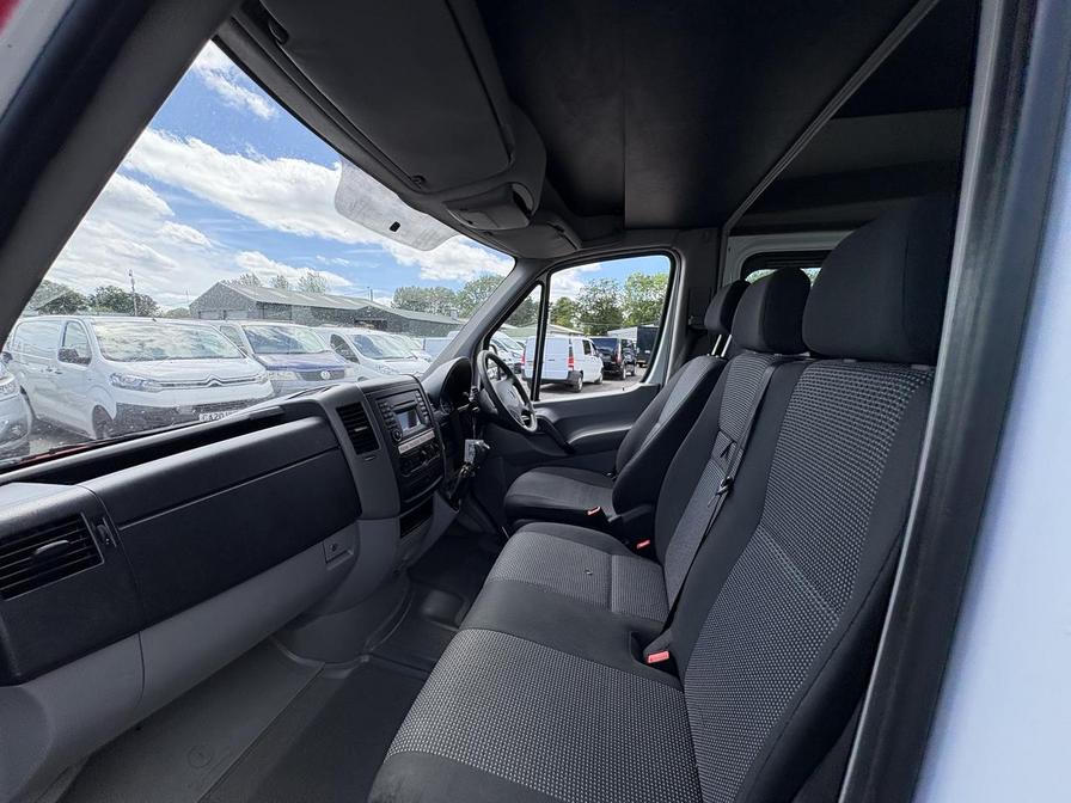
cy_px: 402
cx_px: 536
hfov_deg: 102.1
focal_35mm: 14
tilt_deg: -10.8
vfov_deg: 85.7
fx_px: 433
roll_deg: -5.3
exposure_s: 1/756
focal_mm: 2.22
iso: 64
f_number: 2.2
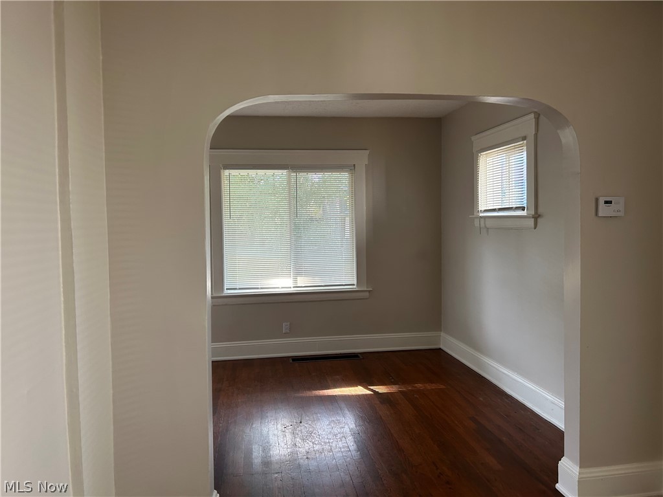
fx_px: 498
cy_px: 248
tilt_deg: -0.7
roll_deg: +2.2
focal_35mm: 26
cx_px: 332
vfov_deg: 53.1
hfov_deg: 67.3
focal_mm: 5.7
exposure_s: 1/121
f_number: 1.5
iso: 100
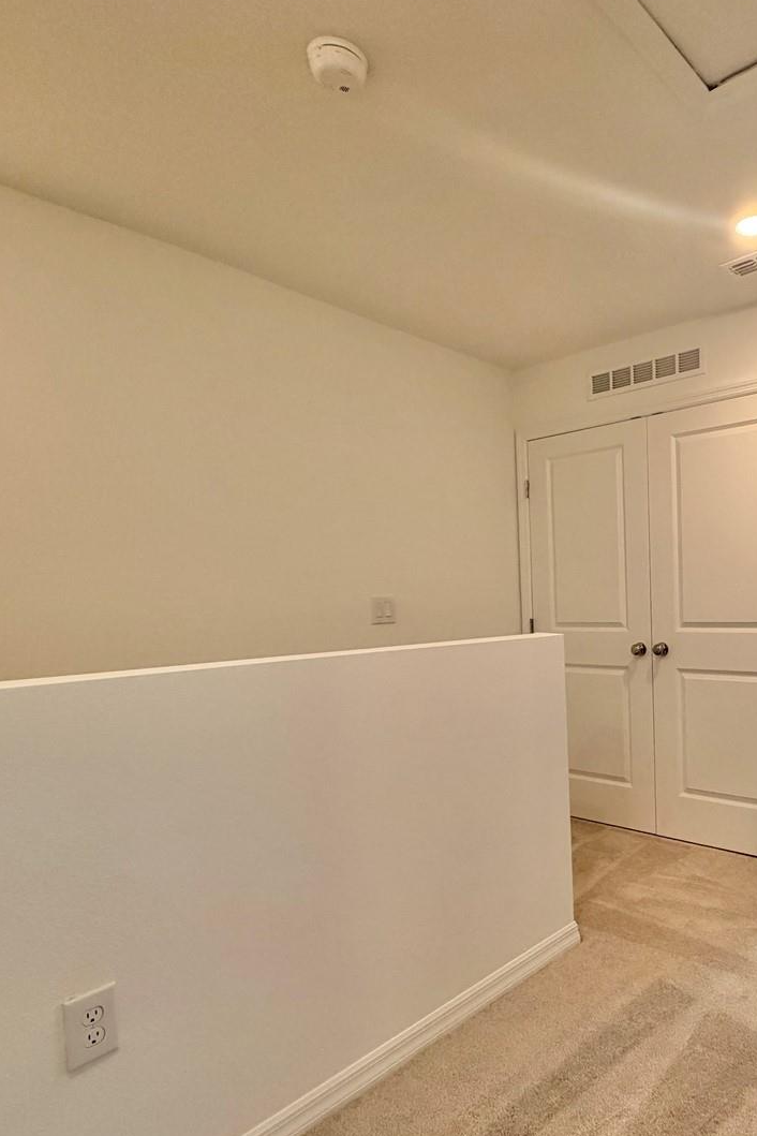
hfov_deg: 53.7
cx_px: 598
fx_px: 694
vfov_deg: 78.3
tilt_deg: -2.8
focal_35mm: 22
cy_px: 626
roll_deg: +1.4
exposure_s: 1/120
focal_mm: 2.22
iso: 160
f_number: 2.2
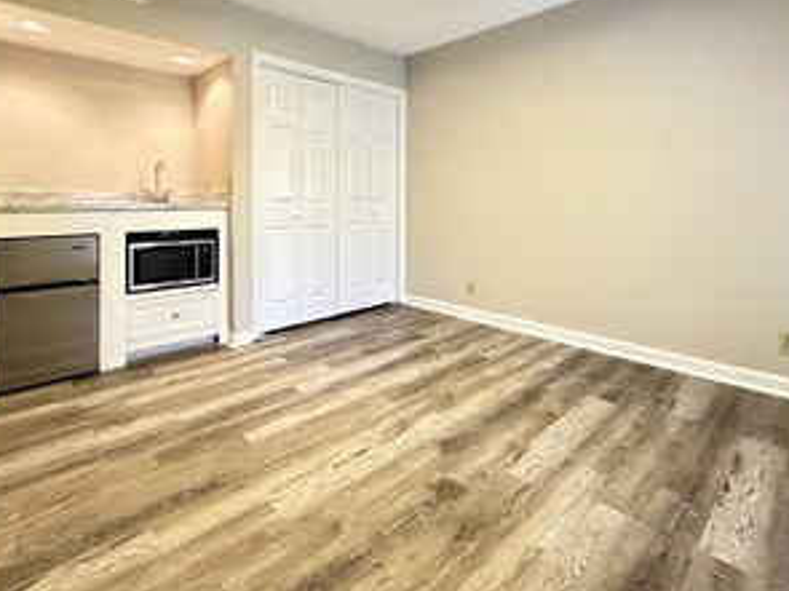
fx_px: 433
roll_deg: -0.5
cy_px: 209
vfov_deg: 67.2
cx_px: 372
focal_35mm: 19
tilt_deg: -0.8
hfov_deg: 84.6
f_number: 2.2
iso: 1000
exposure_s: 1/40
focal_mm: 2.22
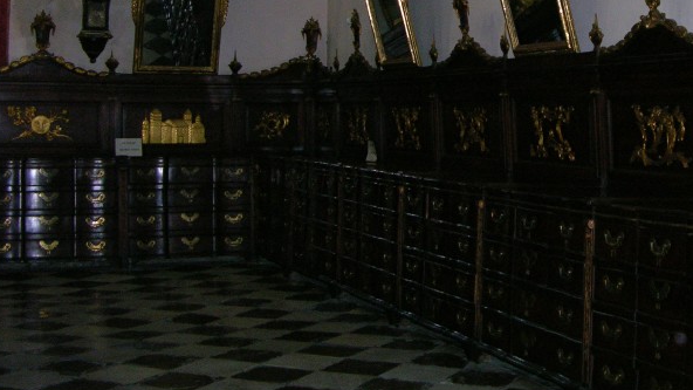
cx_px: 490
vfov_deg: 18.0
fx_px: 1213
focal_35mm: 66
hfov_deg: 31.5
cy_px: 47
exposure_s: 1/60.1
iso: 200
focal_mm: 8.9
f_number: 2.8
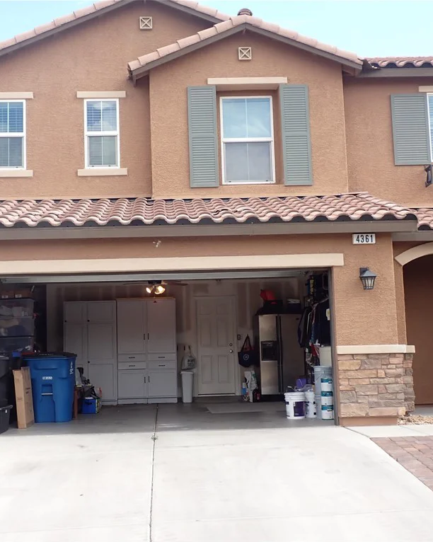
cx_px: 192
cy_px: 271
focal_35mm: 47
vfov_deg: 39.6
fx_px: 753
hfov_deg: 32.0
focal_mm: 6.37
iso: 100
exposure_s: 1/250
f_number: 3.5
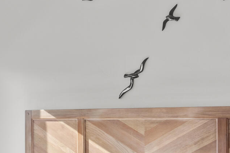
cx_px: -49
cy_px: 156
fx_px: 485
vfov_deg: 17.5
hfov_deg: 24.1
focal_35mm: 76
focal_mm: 16
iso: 250
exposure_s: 1/30
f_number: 10
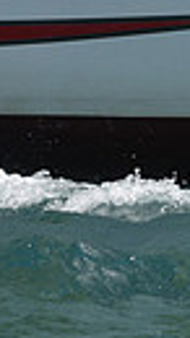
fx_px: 2942
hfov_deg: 3.5
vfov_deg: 6.5
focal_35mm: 328
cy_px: -121
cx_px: 744
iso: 250
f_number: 9
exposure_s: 1/1250
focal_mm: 70
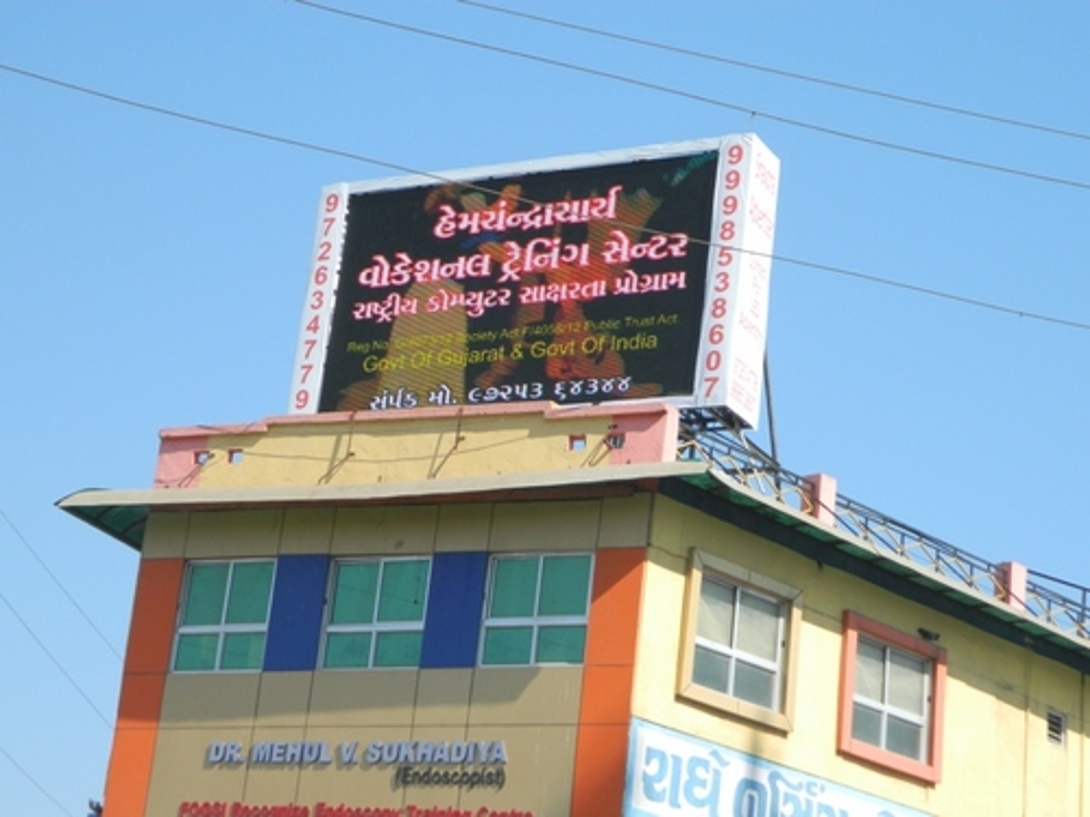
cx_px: 545
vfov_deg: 17.6
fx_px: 2645
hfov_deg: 23.3
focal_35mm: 84
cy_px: 408
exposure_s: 1/640
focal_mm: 15.1
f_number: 4.2
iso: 110
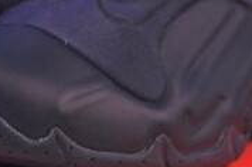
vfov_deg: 4.0
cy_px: -111
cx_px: 8
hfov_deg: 6.1
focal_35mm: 338
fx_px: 2362
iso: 250
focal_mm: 50
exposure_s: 1/320
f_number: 2.5
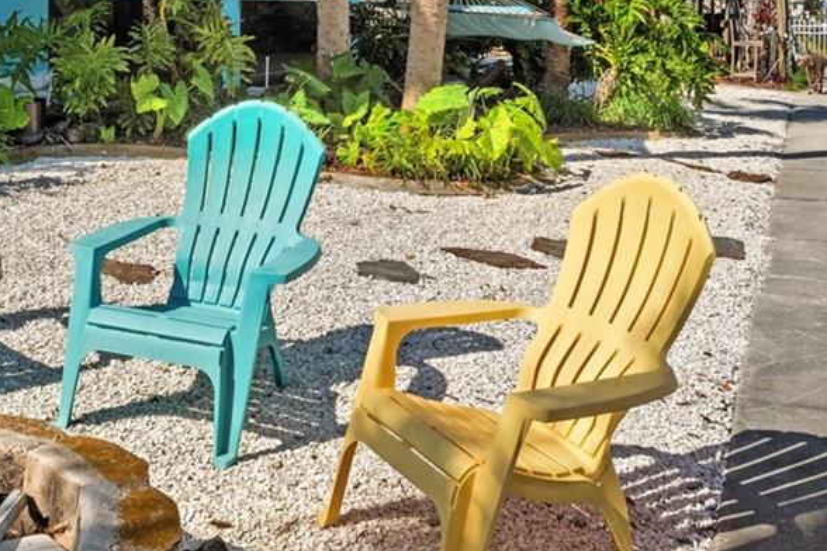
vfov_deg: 26.3
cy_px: 21
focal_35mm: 49
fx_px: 1126
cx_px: 333
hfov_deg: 40.2
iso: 400
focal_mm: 12
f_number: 7.1
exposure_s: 1/2000
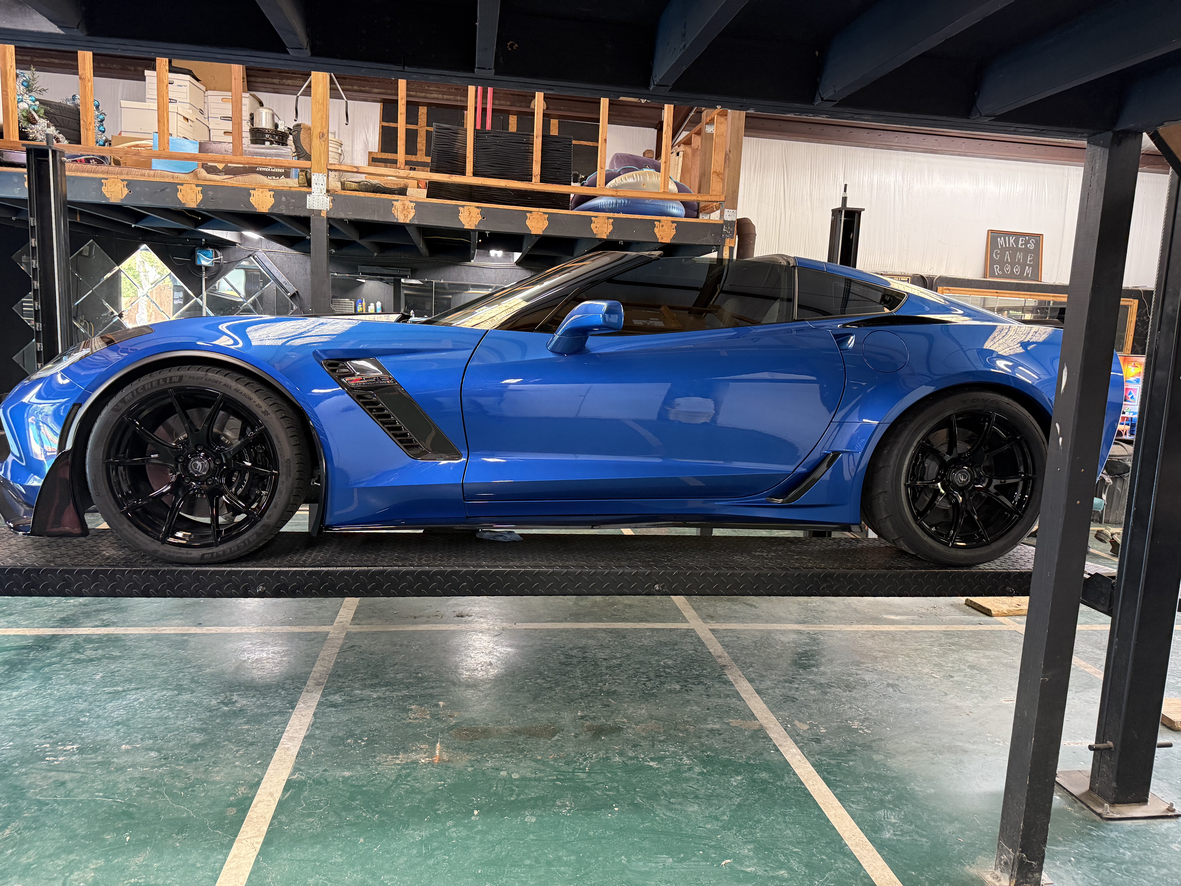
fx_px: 819
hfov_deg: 71.6
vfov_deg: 56.8
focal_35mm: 24
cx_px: 590
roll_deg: -3.1
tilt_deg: -7.6
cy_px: 443
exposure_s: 1/60
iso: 320
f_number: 1.78
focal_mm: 6.76
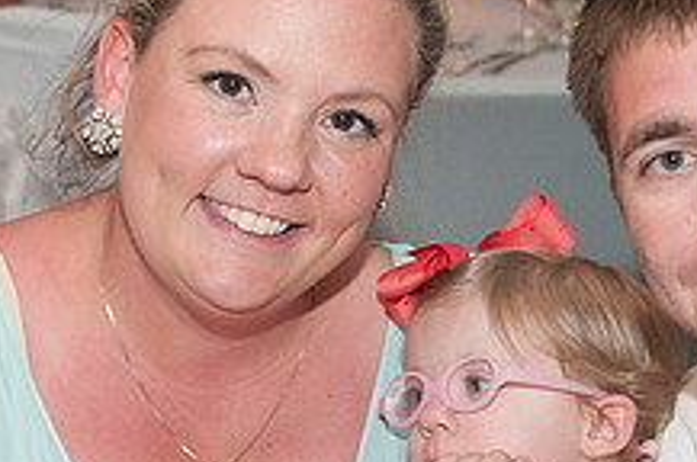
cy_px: 329
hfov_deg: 11.2
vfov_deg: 7.4
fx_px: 3557
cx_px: 437
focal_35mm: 184
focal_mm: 46
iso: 800
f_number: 5.6
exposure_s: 1/60
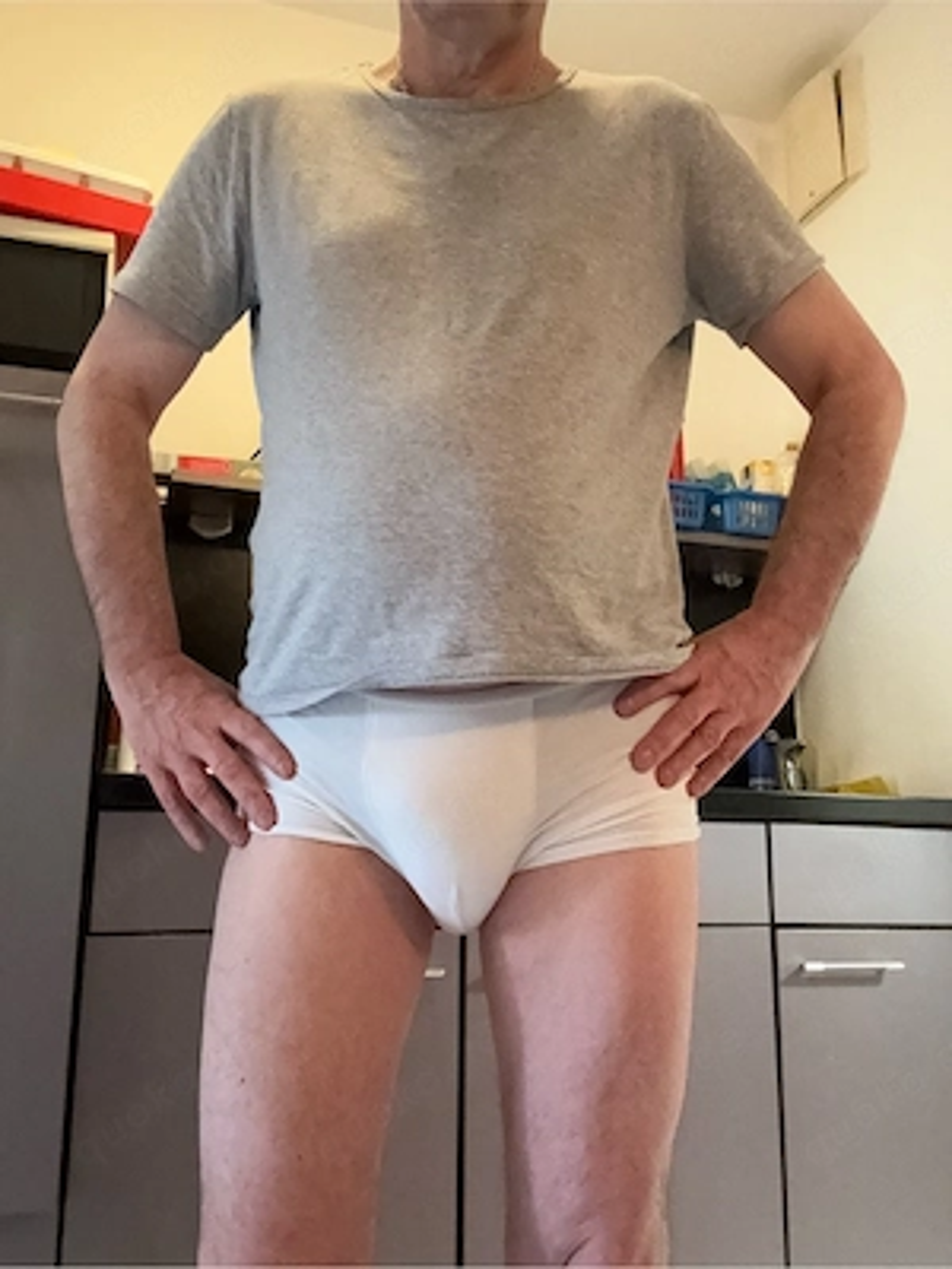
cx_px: 476
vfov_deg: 60.0
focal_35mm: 30
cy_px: 634
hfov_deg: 46.8
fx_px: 1100
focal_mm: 2.69
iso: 500
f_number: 1.9
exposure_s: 1/25
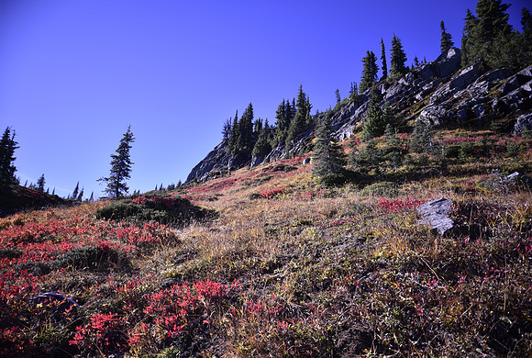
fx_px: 311
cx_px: 266
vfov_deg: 59.8
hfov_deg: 81.1
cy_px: 179
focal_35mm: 21
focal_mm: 21
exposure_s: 1/250
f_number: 8.5
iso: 64
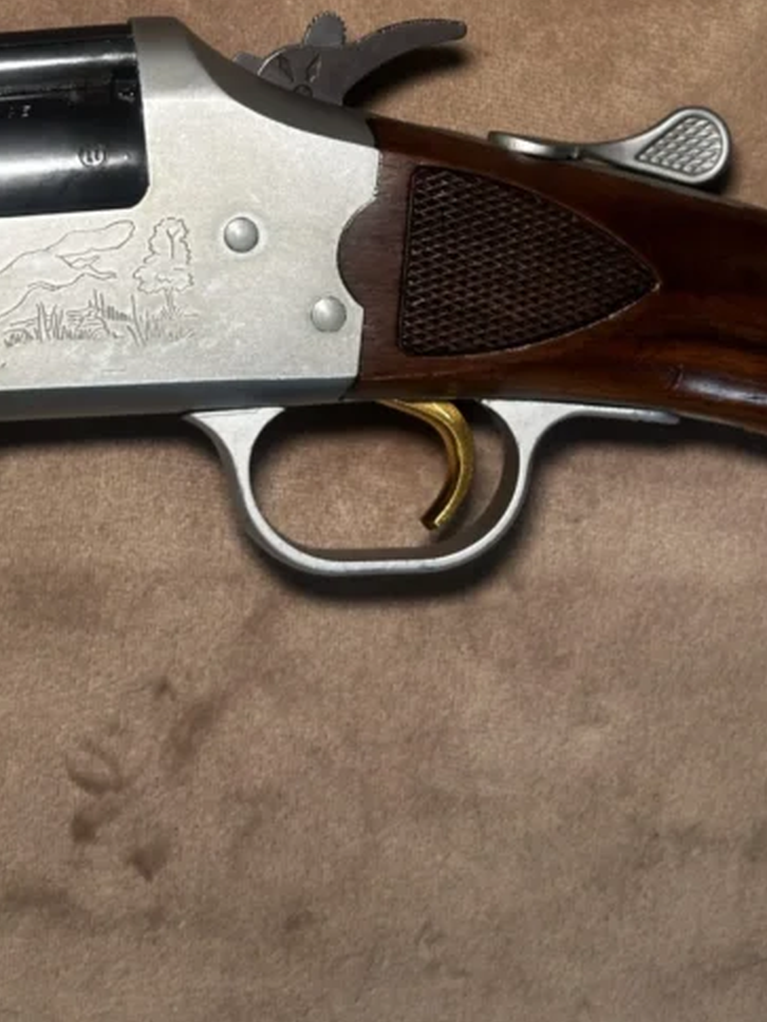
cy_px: 220
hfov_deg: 17.1
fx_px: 2541
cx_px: 279
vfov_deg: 22.5
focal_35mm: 86
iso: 100
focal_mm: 5.96
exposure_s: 1/60
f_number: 1.6
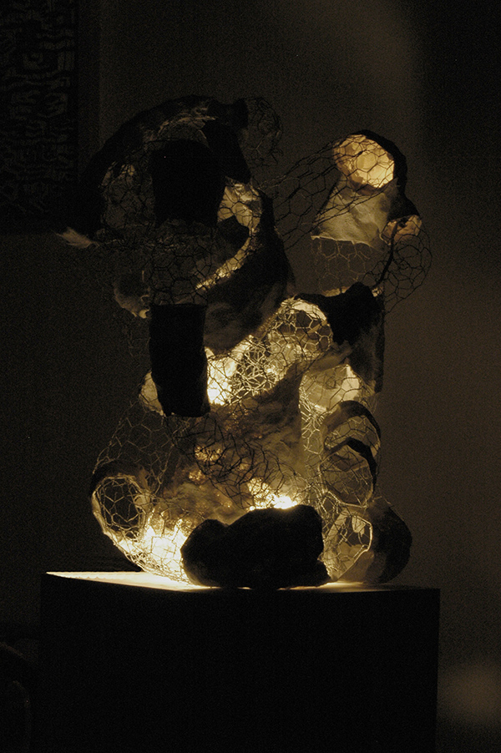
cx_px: 250
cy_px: 376
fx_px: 2352
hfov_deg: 12.2
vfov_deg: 18.2
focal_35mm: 112
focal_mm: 75
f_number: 40
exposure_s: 1/6
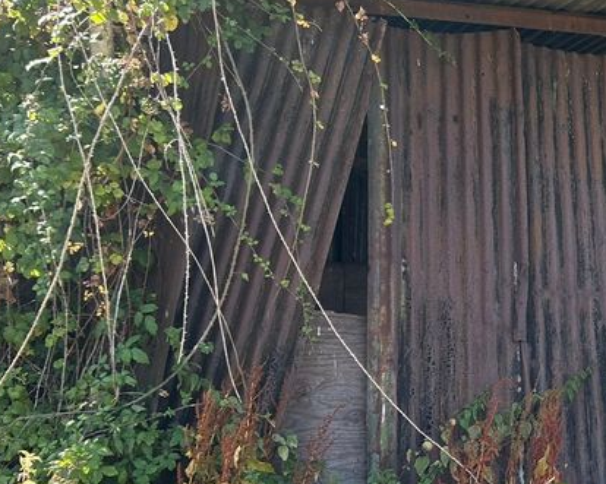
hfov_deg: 24.6
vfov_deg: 22.5
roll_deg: +0.5
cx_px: 771
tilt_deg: -0.2
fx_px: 1219
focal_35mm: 68
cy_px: 227
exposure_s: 1/625
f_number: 1.5
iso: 50
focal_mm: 5.7
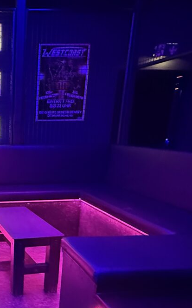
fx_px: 360
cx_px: -28
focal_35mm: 43
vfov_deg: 43.8
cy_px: 250
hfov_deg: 27.0
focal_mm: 2.22
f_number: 2.2
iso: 1600
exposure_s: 1/38
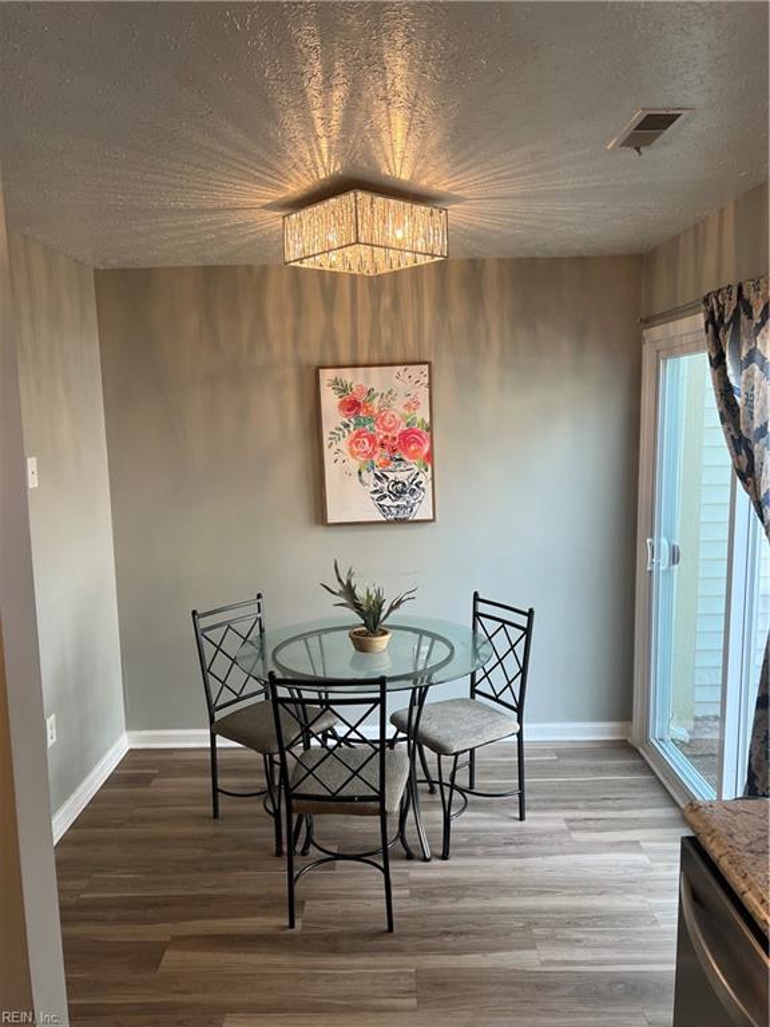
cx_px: 385
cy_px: 514
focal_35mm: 26
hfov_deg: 53.1
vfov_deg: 67.3
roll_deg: +2.1
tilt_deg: -7.4
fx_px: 771
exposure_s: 1/120
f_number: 1.5
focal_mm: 5.7
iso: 80
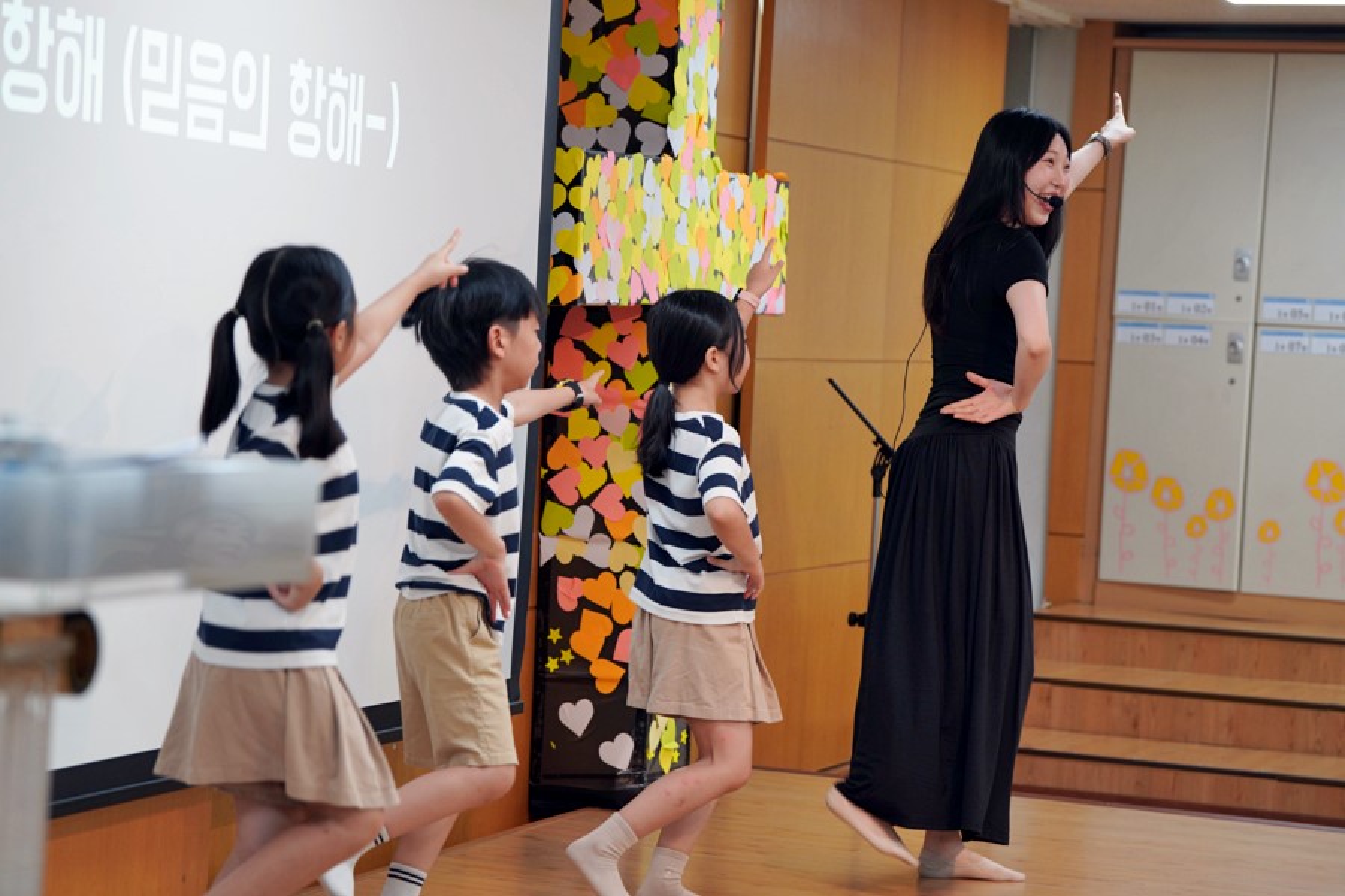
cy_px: 448
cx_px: 672
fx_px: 3811
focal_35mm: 102
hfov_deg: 20.0
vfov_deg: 13.4
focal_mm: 102
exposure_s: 1/160
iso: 1000
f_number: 4
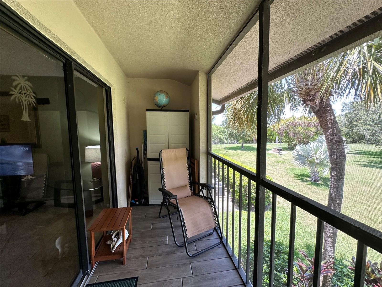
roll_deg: +0.5
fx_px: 154
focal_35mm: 14
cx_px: 191
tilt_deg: -4.2
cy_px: 144
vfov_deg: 85.7
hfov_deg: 102.1
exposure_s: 1/99
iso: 80
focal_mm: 2.22
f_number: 2.2
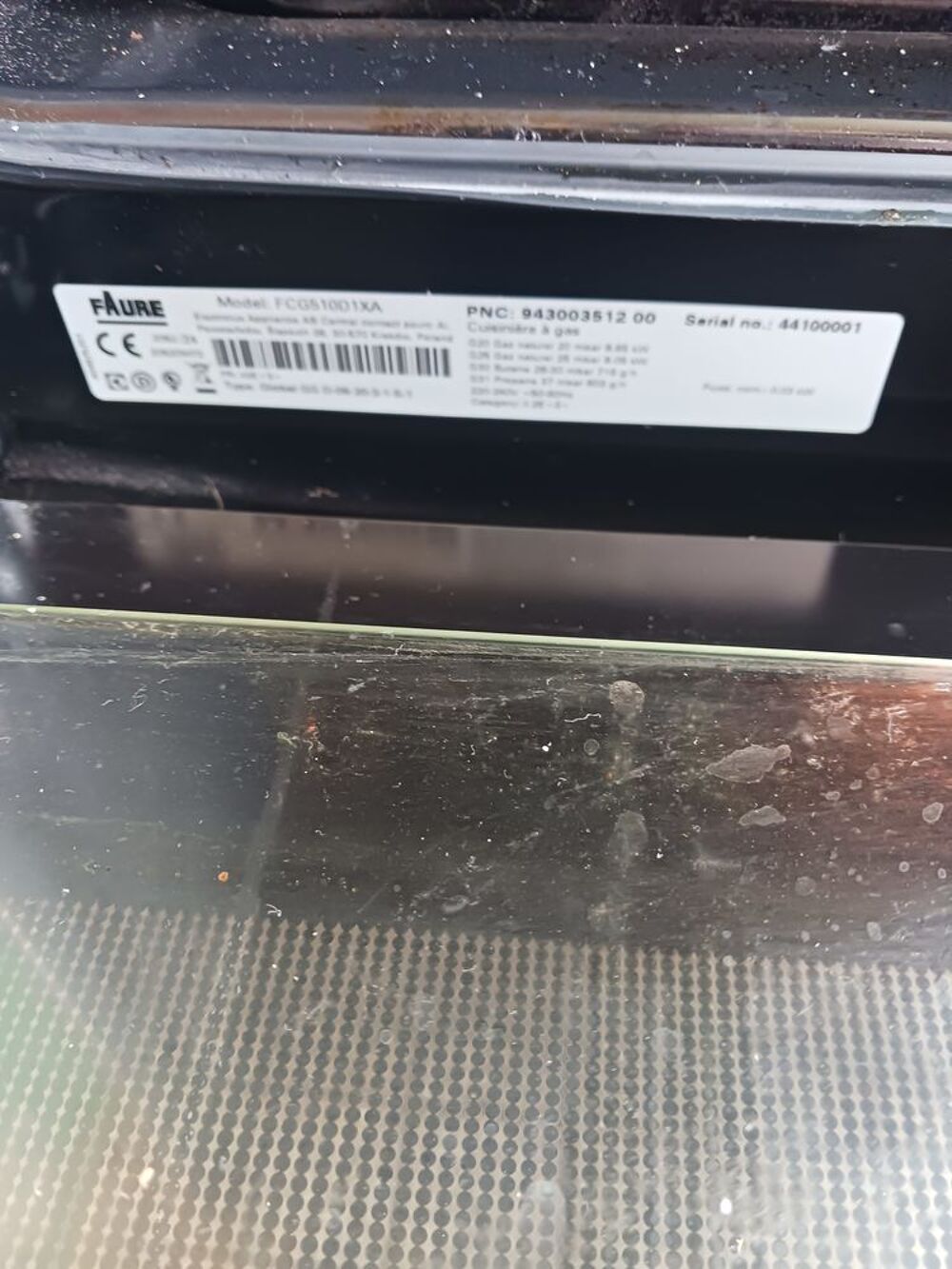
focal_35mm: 27
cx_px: 476
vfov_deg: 65.3
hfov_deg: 51.4
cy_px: 634
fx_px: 990
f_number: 1.8
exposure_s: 1/20
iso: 500
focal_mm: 4
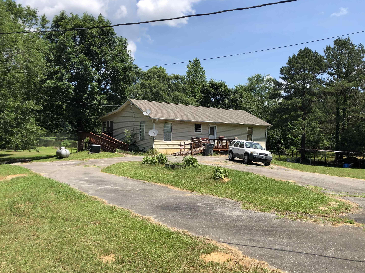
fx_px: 306
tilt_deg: -2.2
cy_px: 138
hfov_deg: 61.6
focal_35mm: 29
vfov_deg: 48.2
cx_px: 188
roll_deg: -1.8
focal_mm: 3.99
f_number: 1.8
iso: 20
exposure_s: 1/1675
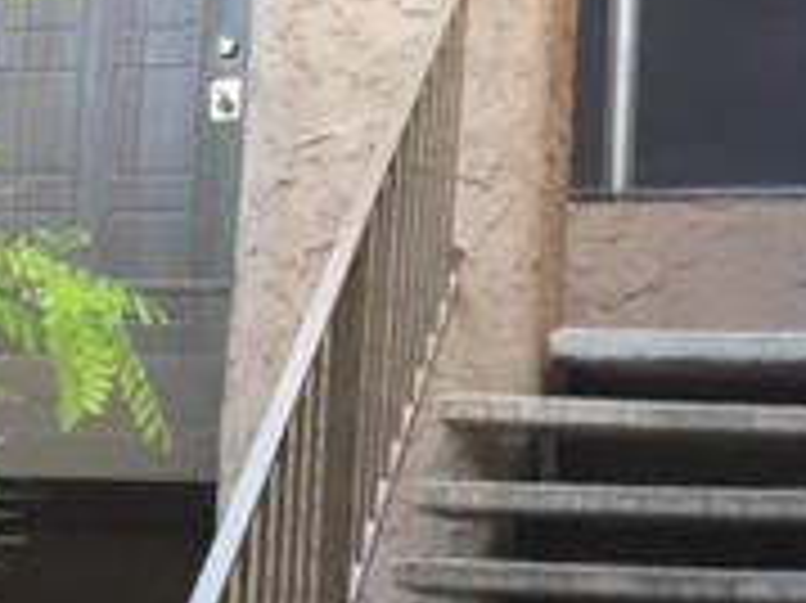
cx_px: -176
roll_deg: -3.8
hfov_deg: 16.9
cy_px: 396
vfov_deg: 13.3
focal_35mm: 111
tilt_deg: +6.9
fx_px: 2583
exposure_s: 1/30
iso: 50
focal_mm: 3.3
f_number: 2.4
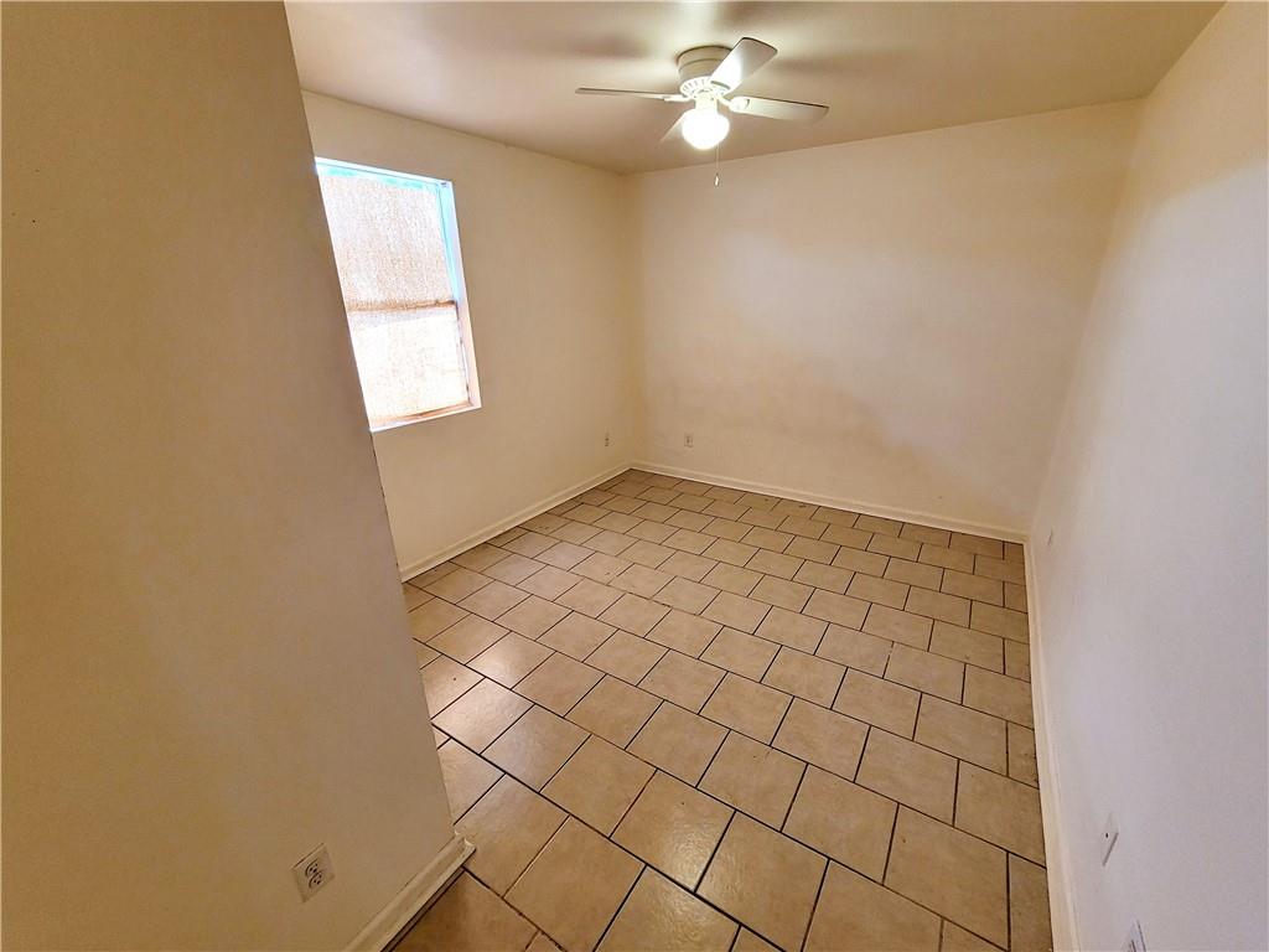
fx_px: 477
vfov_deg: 89.9
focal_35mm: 13
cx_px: 634
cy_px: 476
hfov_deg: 106.2
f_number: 2.2
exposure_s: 1/60.2
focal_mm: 2.2
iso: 200
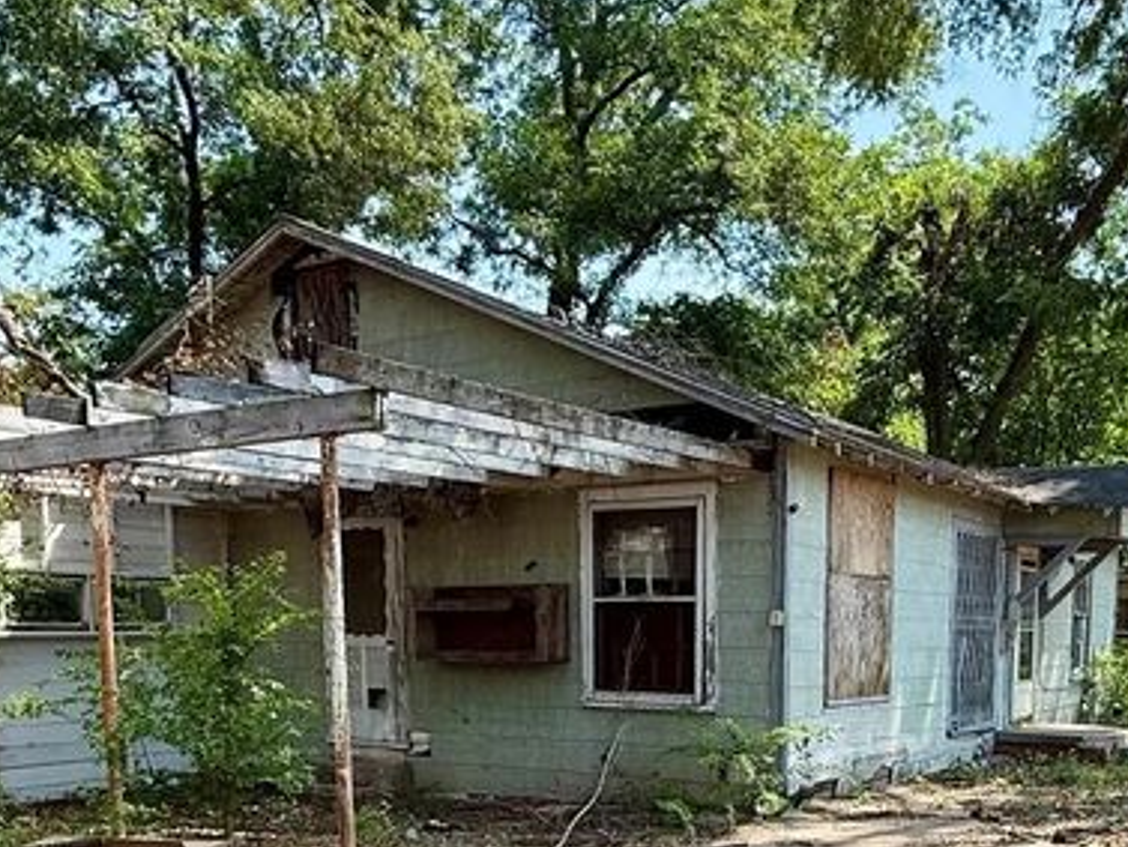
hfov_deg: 48.2
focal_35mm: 38
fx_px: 1239
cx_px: 742
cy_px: 781
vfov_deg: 35.3
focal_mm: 2.22
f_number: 2.2
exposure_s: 1/486
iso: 64
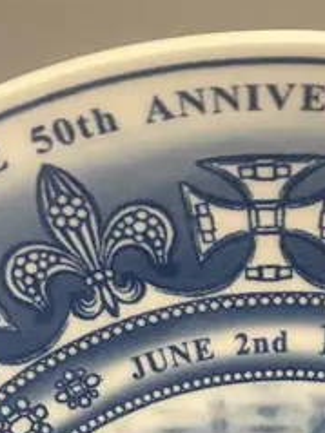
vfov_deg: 17.1
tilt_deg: -40.0
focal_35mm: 103
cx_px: 298
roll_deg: -0.5
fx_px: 1291
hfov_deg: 14.2
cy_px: 661
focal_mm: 6.86
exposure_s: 1/50
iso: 400
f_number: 1.78
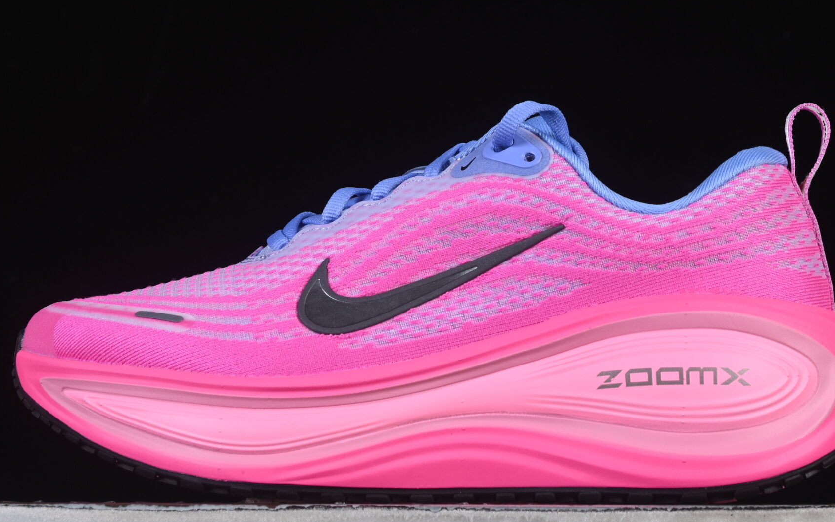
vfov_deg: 11.3
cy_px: 242
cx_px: 439
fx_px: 2639
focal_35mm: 116
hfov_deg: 18.0
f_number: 8
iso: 160
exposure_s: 1/80
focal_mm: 50
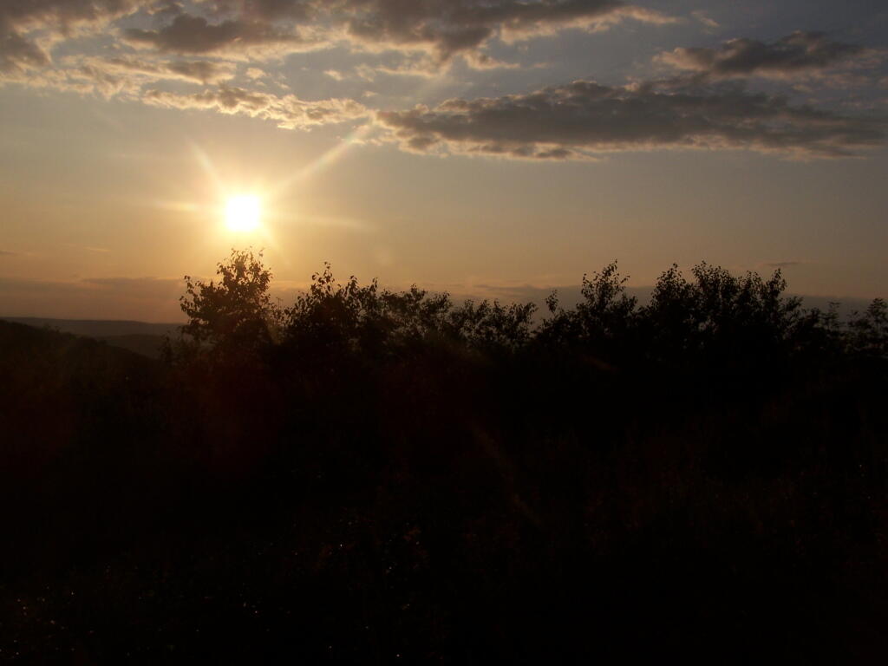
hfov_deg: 49.0
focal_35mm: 38
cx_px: 444
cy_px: 333
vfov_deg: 37.7
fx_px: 975
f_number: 5.6
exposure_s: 1/1600
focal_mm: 6.3
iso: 80
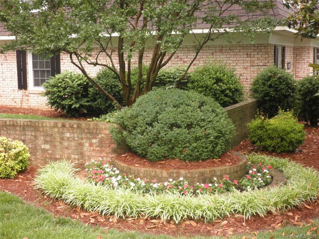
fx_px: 544
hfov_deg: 32.7
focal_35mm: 59
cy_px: 120
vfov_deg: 24.8
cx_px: 160
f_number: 3.8
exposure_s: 1/100
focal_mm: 10.5
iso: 80
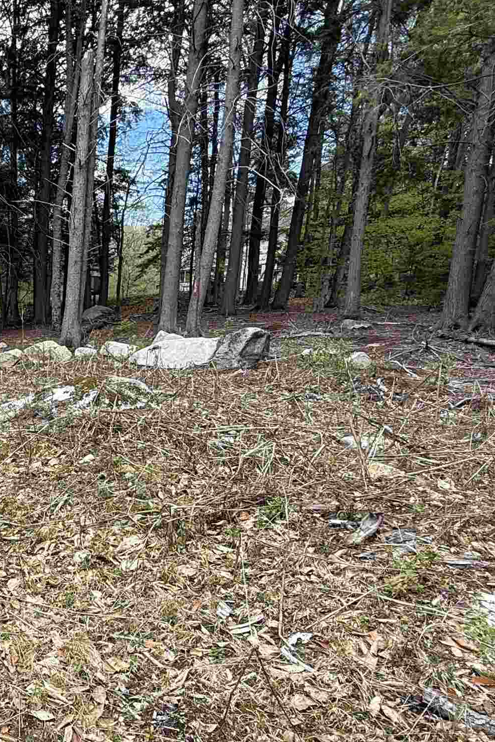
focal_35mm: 30
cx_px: -14
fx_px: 619
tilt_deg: -12.7
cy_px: 465
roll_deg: +0.0
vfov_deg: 61.1
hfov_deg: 38.1
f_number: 2.2
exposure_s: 1/433
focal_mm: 2.22
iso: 50
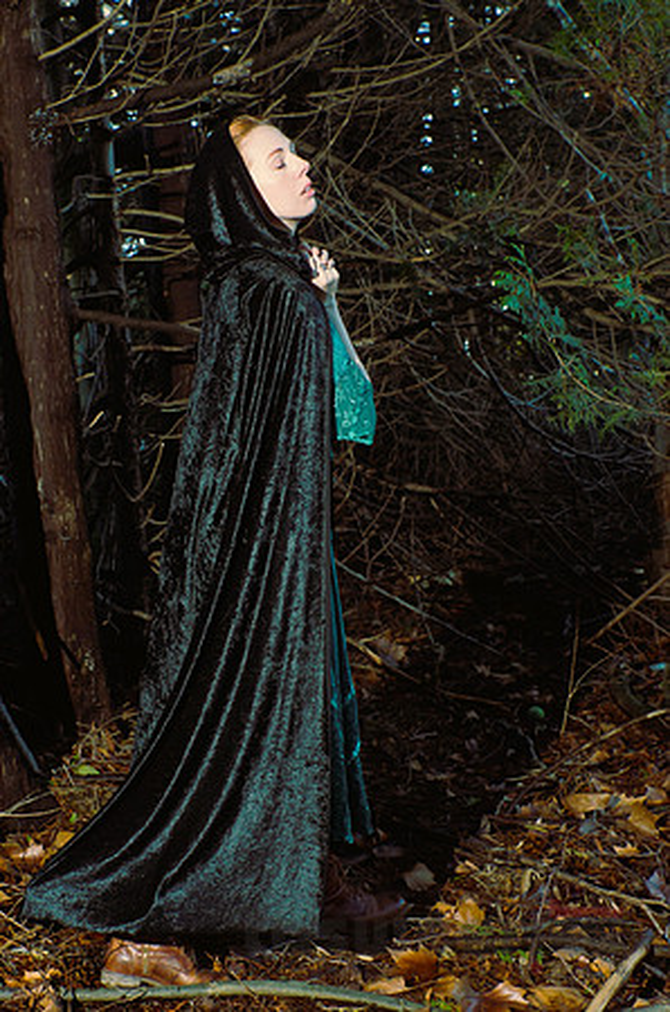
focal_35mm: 36
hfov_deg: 36.7
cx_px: 335
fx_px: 1010
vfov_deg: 53.2
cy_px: 506
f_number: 5
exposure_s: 1/60
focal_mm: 24
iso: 400
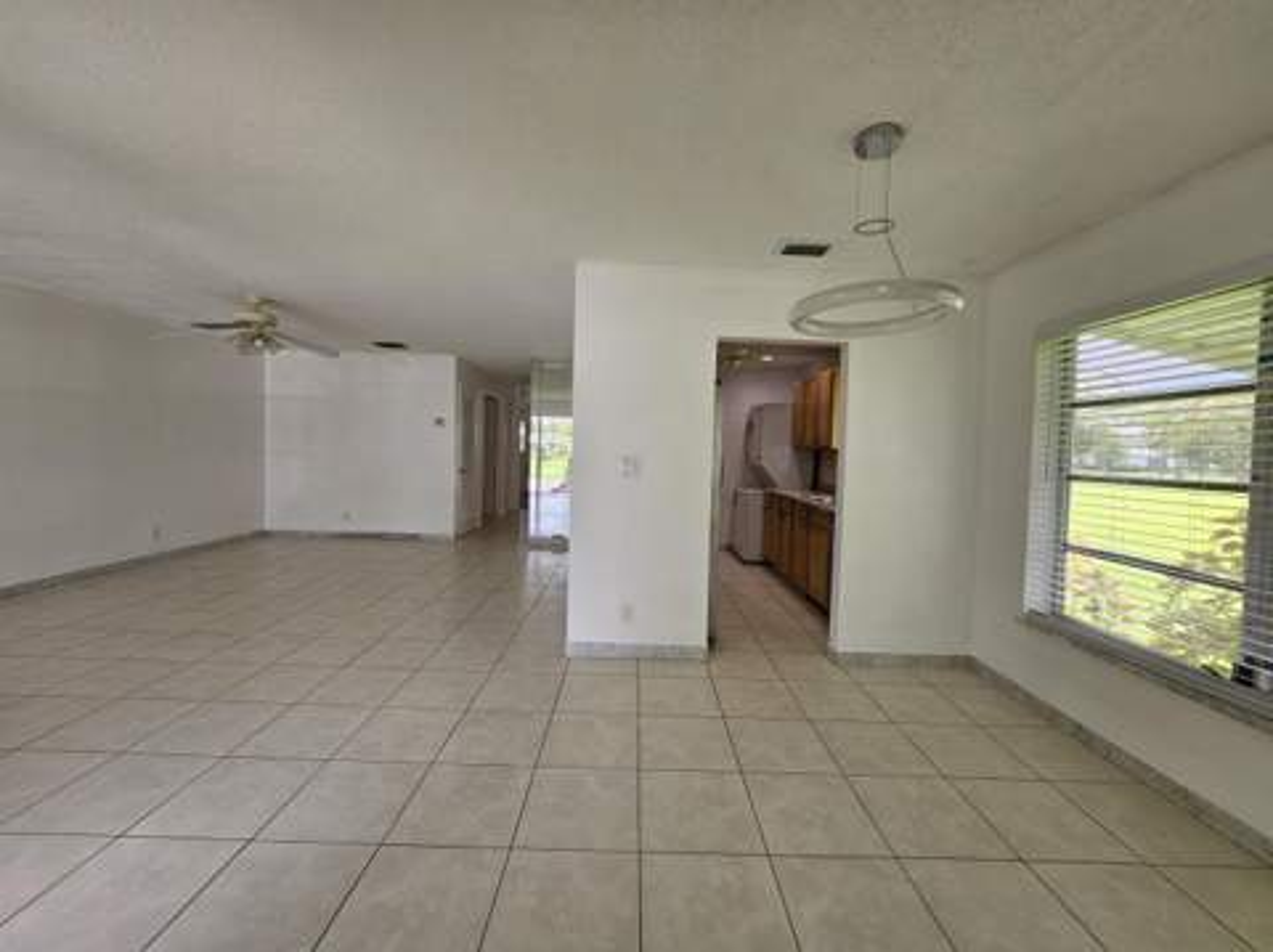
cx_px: 636
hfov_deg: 106.2
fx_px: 478
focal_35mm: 13
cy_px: 476
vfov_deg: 89.8
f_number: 2.2
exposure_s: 1/120
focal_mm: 1.7
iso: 50
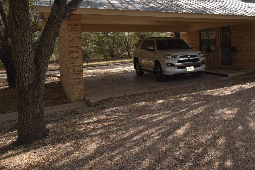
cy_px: 43
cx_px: 222
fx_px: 234
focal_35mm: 33
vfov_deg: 38.9
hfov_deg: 51.6
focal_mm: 12
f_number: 9
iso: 100
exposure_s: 1/200
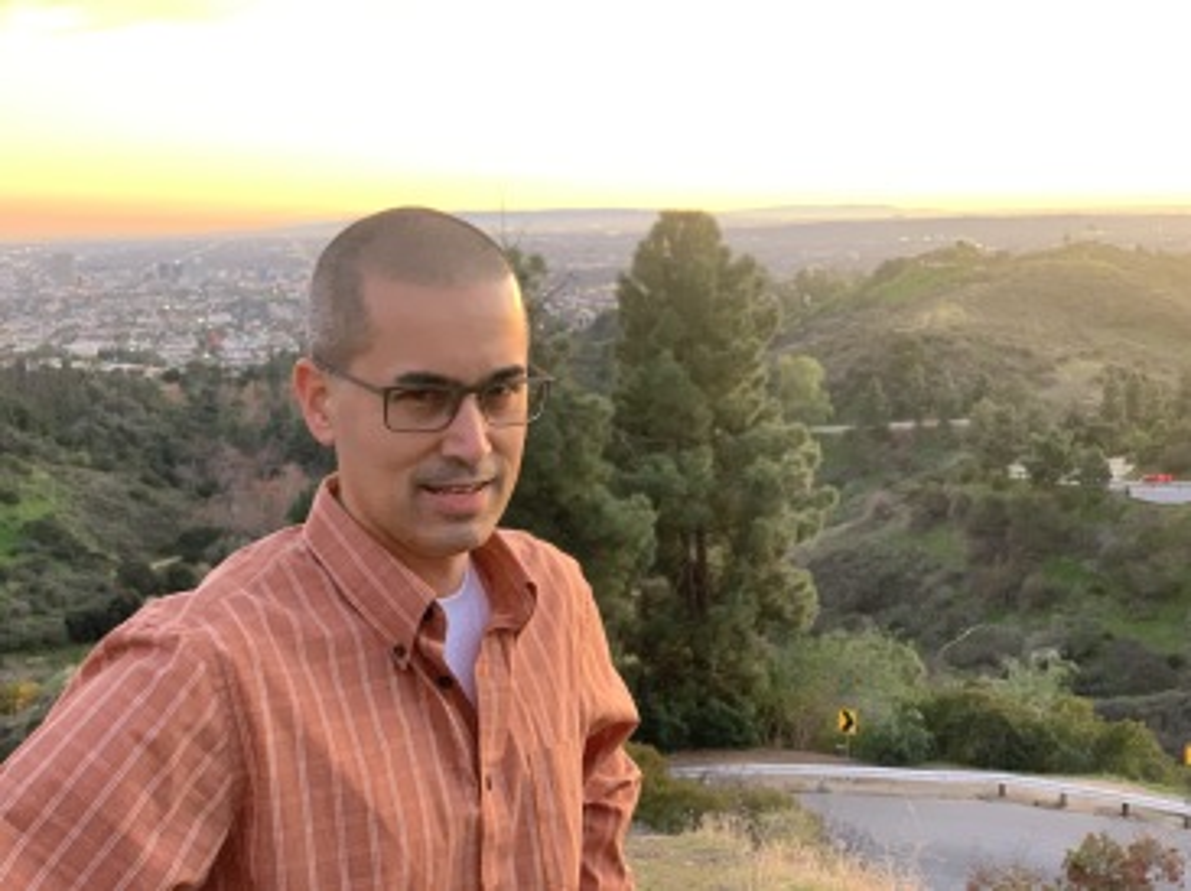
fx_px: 1788
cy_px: 446
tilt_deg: -6.7
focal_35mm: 52
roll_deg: +1.6
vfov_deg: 28.0
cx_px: 596
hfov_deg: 36.8
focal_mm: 6
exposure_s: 1/49
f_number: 2.4
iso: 400
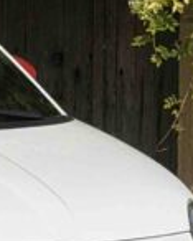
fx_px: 2347
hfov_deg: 4.6
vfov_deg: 5.9
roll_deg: -0.7
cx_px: -242
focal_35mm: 329
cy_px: 117
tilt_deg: -4.8
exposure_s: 1/9901
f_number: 1.78
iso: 80
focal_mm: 6.76
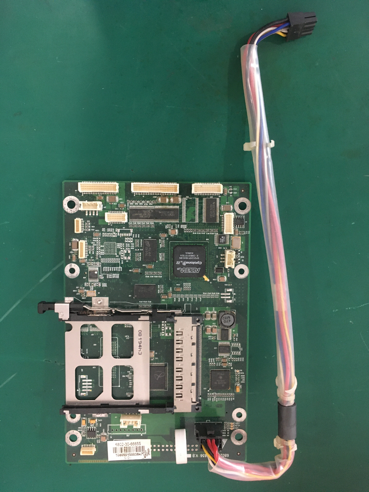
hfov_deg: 48.2
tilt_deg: -74.6
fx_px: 412
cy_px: 246
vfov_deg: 61.7
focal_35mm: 29
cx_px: 184
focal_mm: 4.15
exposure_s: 1/20
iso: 200
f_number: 2.2
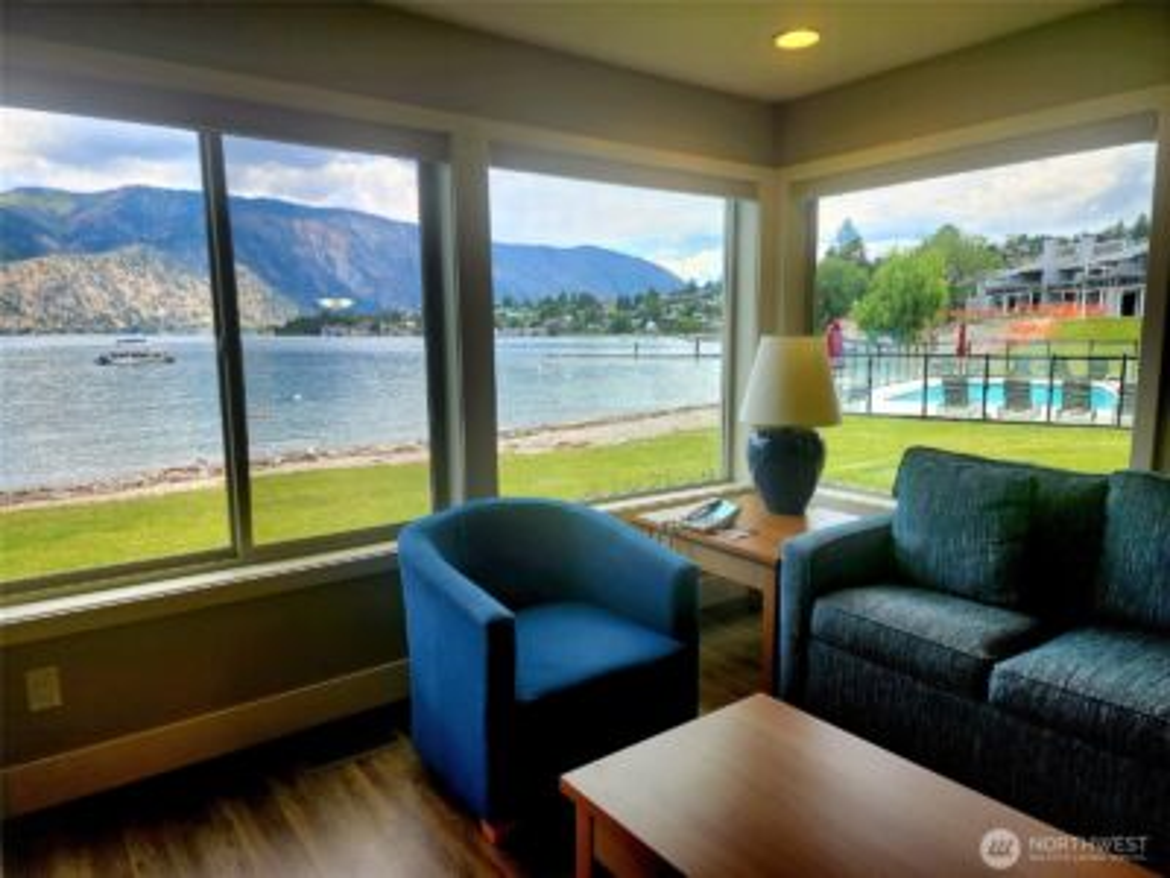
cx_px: 585
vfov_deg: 58.9
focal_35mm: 23
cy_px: 439
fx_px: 777
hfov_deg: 73.9
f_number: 1.8
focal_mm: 6.4
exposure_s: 1/182
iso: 16
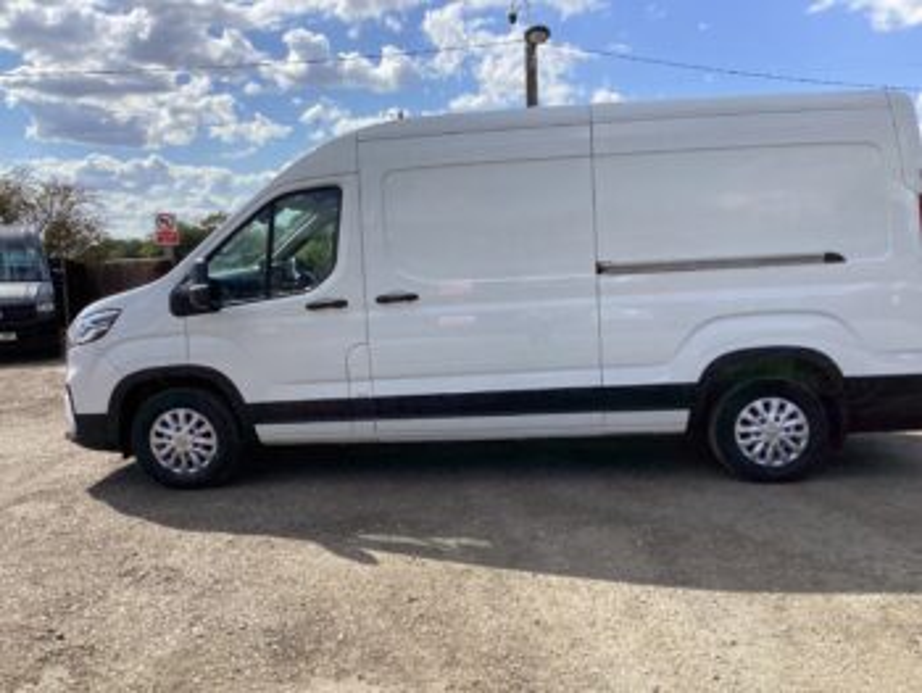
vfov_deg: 45.5
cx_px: 461
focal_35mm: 31
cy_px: 346
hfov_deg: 58.3
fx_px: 826
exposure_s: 1/1481
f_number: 2.4
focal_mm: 3.3
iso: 25
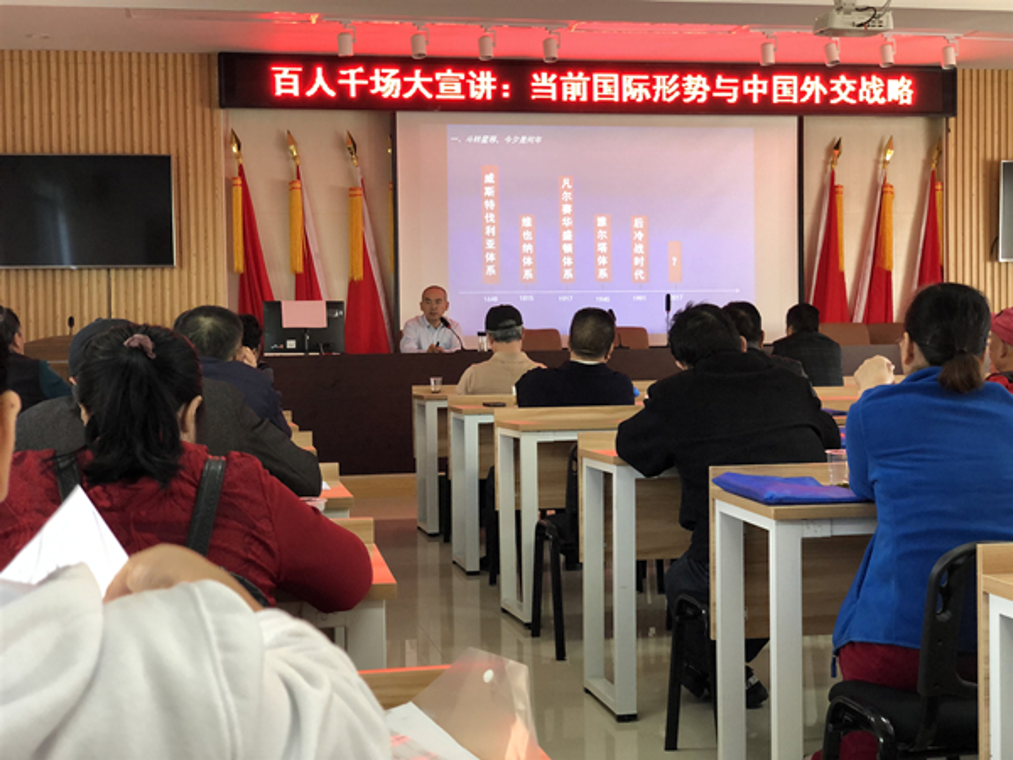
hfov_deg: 36.8
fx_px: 1522
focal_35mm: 52
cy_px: 380
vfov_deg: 28.0
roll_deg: +1.3
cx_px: 506
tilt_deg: -1.0
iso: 100
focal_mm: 6
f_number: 2.4
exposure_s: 1/44
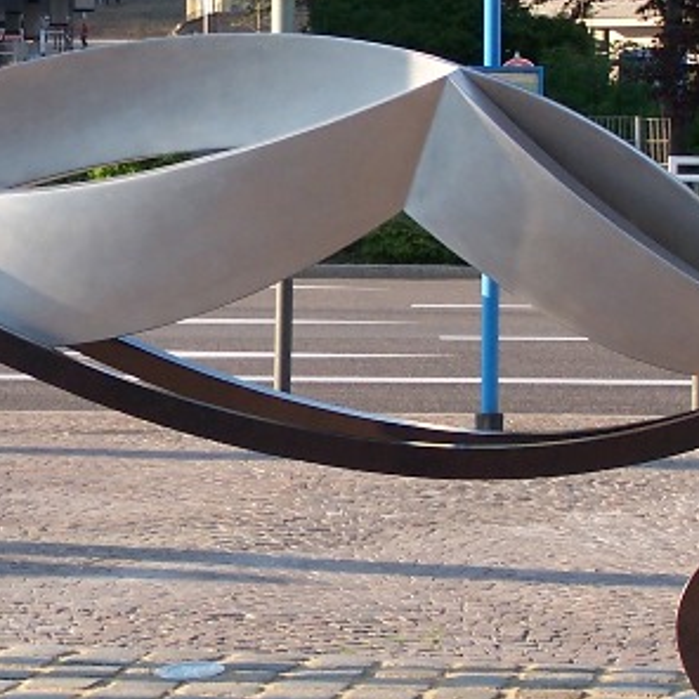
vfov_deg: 10.9
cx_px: 66
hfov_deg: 10.9
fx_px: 3655
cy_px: 248
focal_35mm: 160
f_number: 3.2
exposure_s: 1/250
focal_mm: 11.1
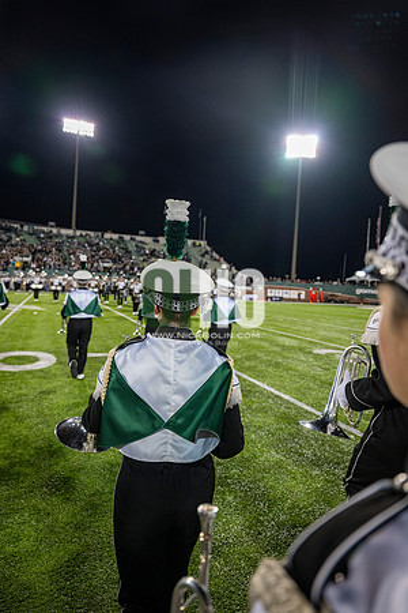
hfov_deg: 53.1
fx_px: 408
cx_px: 204
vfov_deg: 73.7
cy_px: 306
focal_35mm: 24
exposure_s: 1/500
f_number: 3.2
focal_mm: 24
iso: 1250
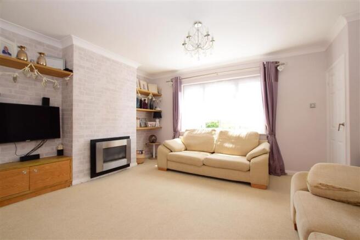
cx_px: 180
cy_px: 120
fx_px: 150
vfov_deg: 77.3
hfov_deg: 100.4
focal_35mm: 15
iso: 400
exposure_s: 1/80
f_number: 8
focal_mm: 10
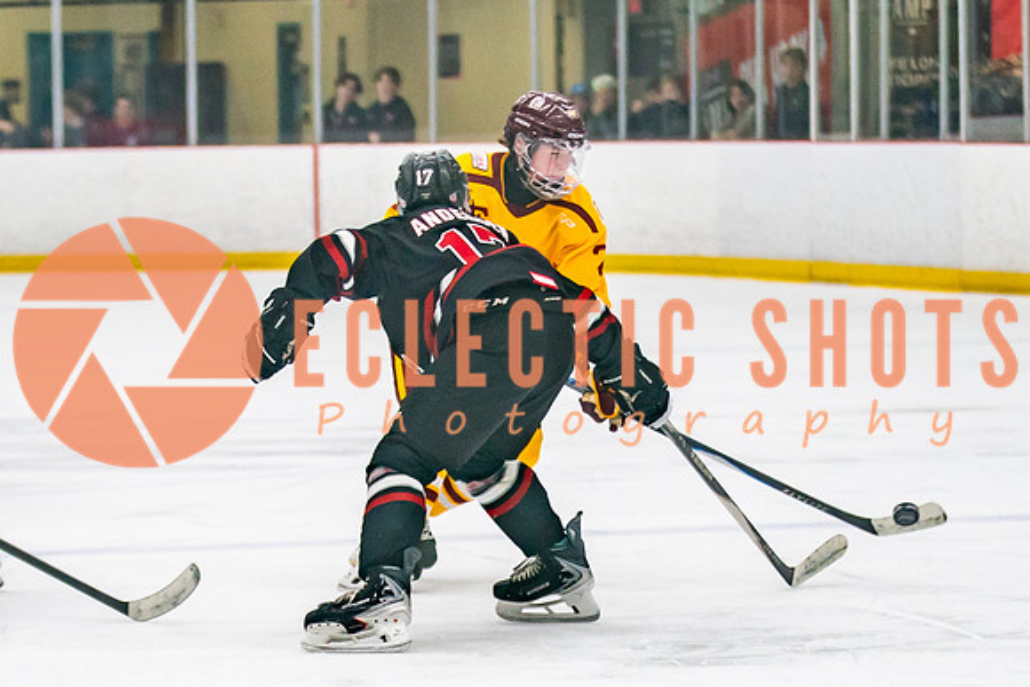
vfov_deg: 5.3
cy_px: 452
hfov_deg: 7.9
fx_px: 7423
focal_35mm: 259
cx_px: 332
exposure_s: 1/640
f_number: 2.8
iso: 1000
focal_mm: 100
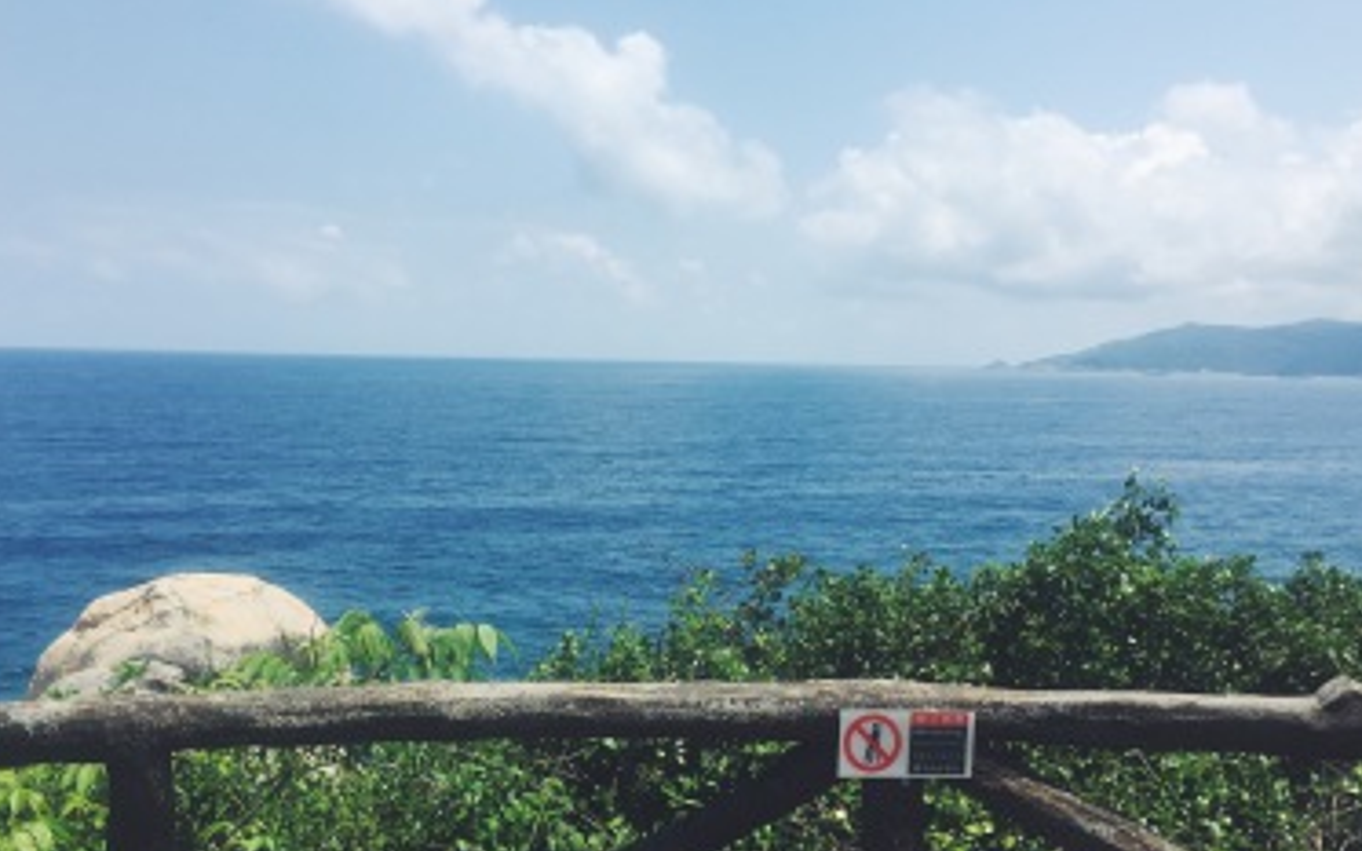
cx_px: 650
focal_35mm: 33
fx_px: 1225
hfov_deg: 58.1
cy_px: 482
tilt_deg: -6.7
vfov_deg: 38.2
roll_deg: -2.9
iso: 32
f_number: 2.2
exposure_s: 1/2475
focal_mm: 4.15
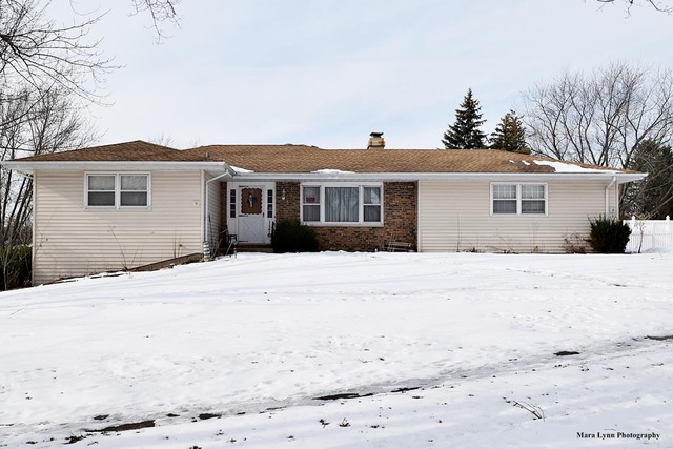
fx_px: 673
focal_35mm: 36
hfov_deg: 53.1
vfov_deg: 36.9
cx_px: 336
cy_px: 224
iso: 200
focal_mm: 24
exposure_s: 1/500
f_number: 11
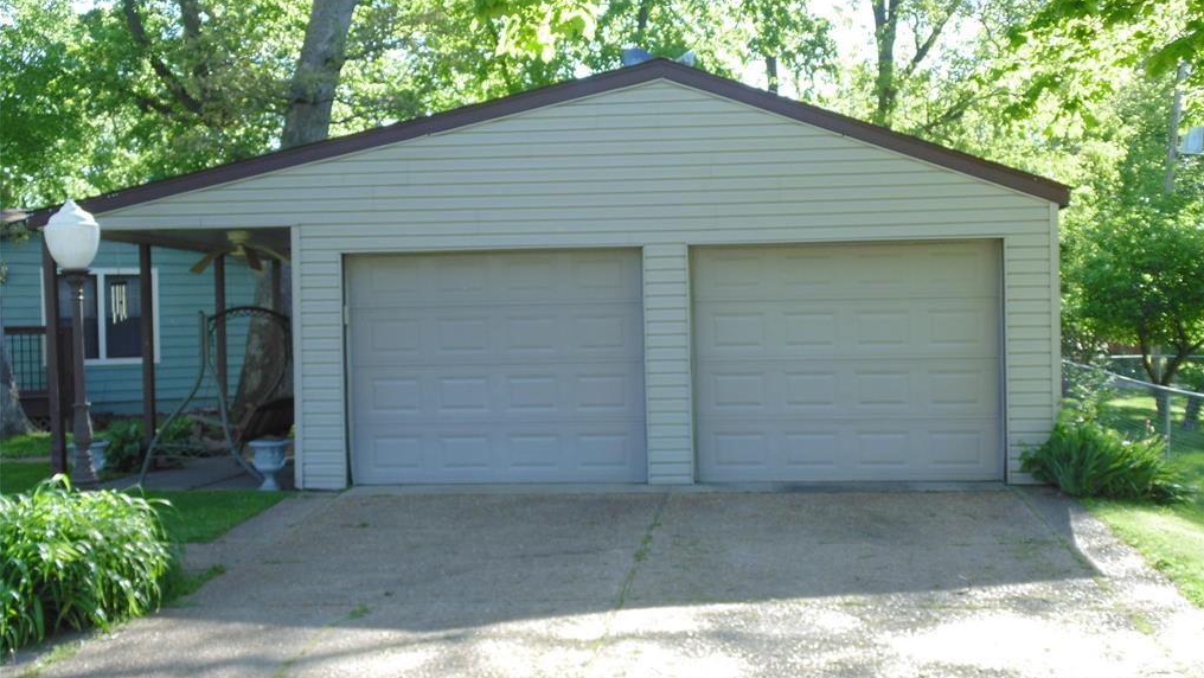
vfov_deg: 26.5
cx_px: 606
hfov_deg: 45.5
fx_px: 1437
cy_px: 373
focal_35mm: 45
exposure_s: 1/125
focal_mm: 7.4
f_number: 3.6
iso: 80
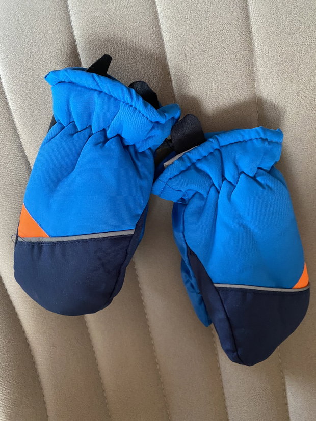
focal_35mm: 26
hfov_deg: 53.1
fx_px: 317
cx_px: 158
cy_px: 210
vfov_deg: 67.3
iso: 640
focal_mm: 4.25
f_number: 1.8
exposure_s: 1/40
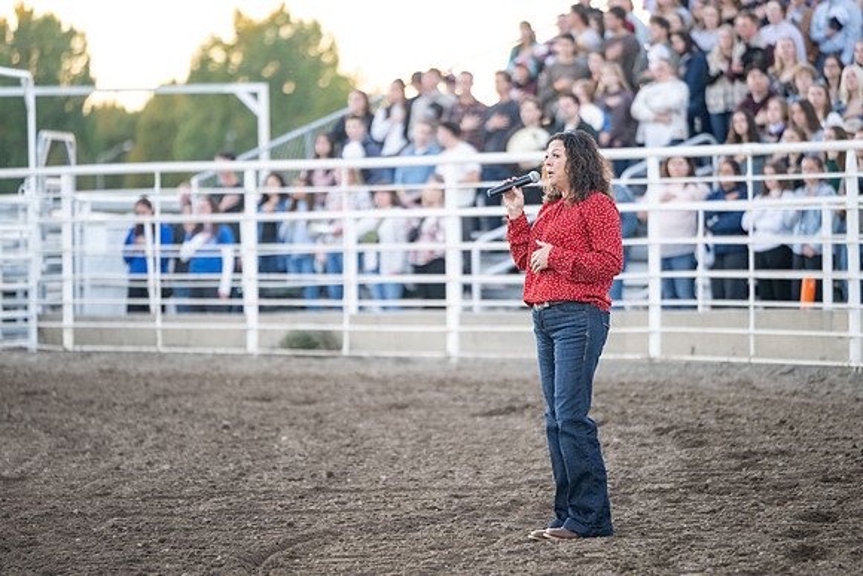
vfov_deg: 7.2
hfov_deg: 10.8
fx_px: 4586
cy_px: 306
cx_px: 447
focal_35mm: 191
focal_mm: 180
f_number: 2.8
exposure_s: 1/500
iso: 1600
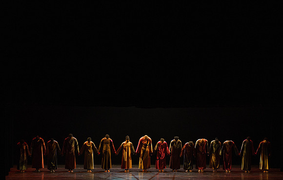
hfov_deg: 19.8
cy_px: 94
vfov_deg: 12.7
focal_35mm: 105
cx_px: 139
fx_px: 813
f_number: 5.6
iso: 6400
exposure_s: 1/320
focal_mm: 100
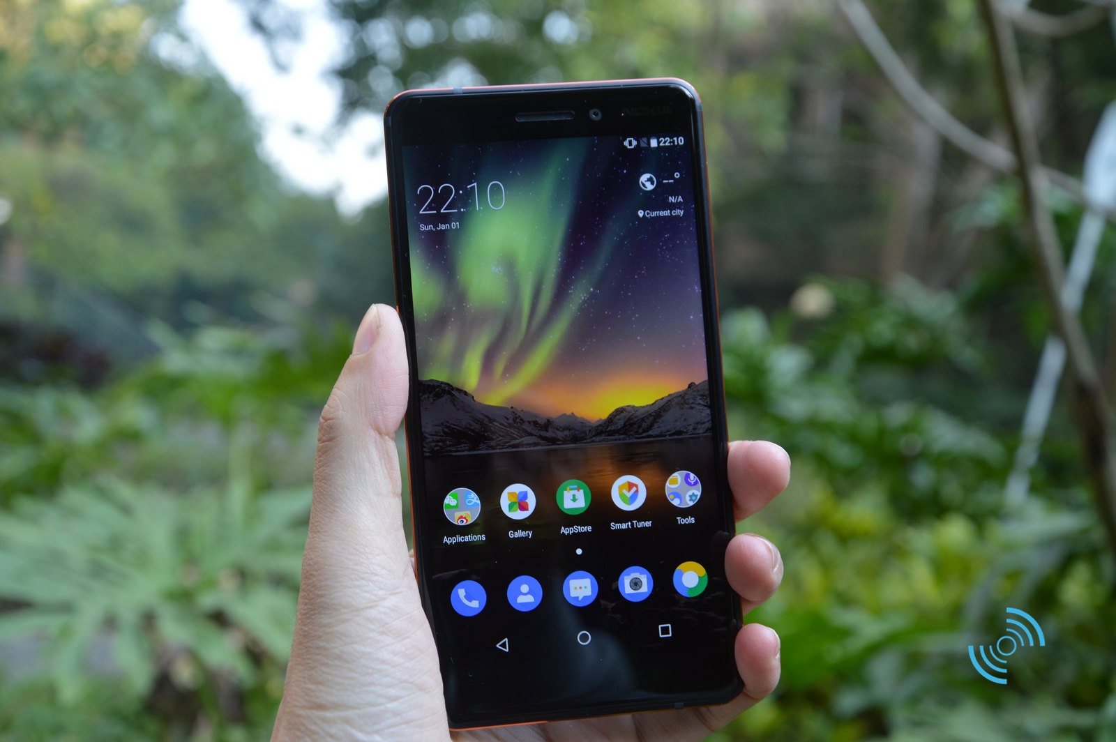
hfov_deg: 37.9
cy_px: 371
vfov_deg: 25.7
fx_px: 1626
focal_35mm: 52
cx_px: 558
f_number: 5.6
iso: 320
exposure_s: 1/125
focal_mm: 35
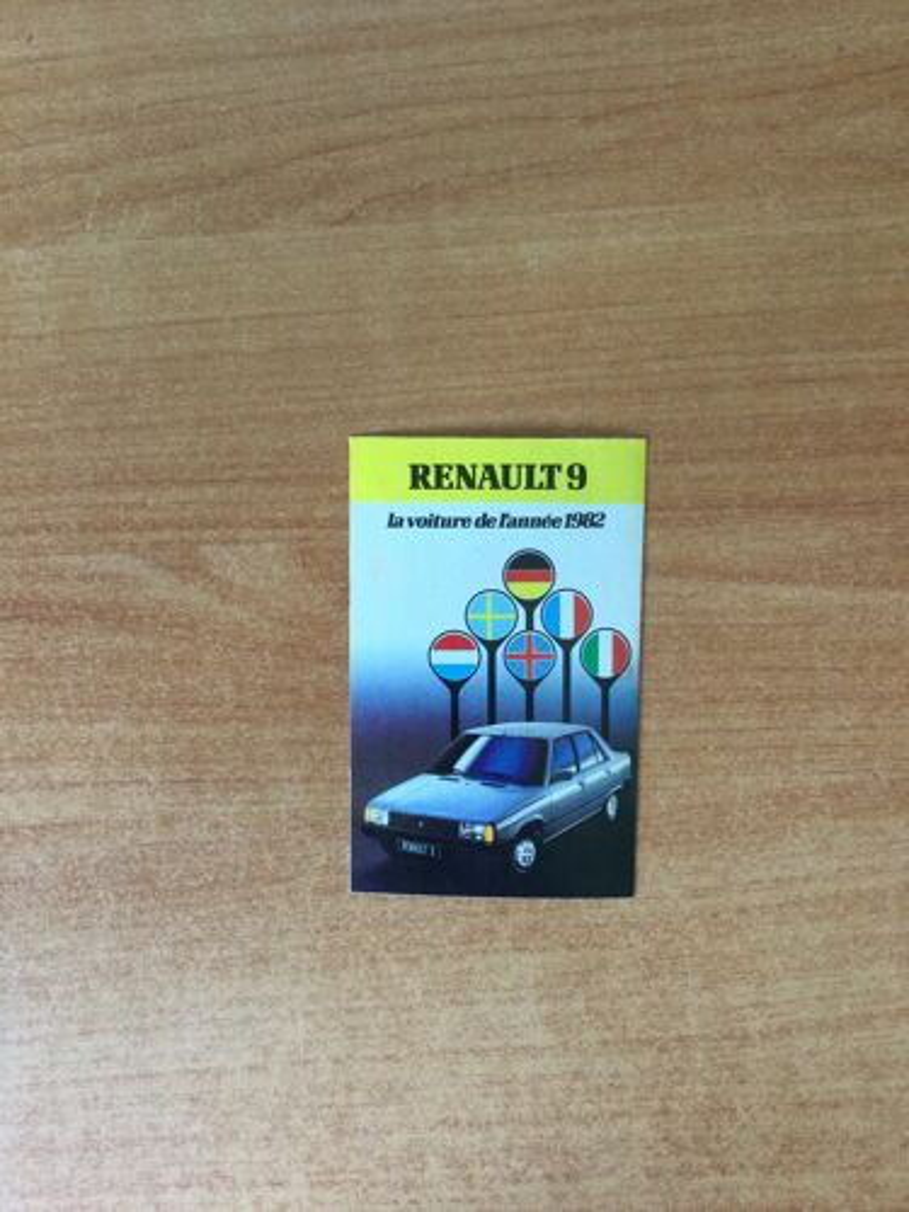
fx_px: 1085
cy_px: 606
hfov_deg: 45.4
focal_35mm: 31
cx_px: 454
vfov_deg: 58.4
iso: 125
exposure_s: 1/33
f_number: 2.4
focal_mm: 3.3
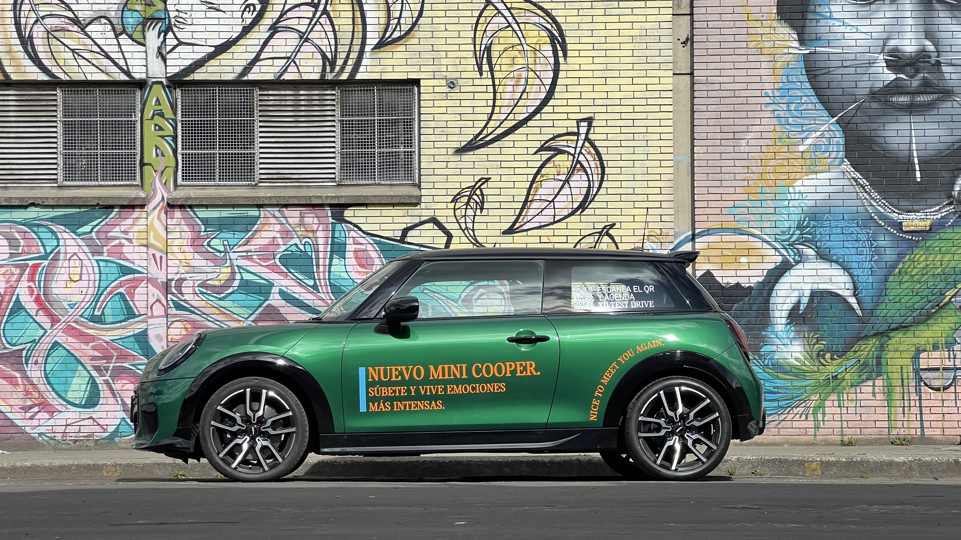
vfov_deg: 14.4
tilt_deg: +2.4
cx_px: 480
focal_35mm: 84
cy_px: 332
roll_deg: +0.6
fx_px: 2140
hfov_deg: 25.3
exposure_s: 1/881
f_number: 2.8
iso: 32
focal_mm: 9
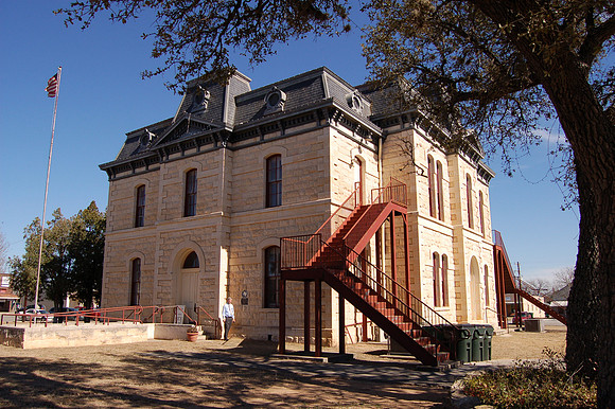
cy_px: 204
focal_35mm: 27
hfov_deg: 67.4
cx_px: 308
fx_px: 461
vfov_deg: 47.9
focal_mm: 18
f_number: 5.6
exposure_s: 1/1000
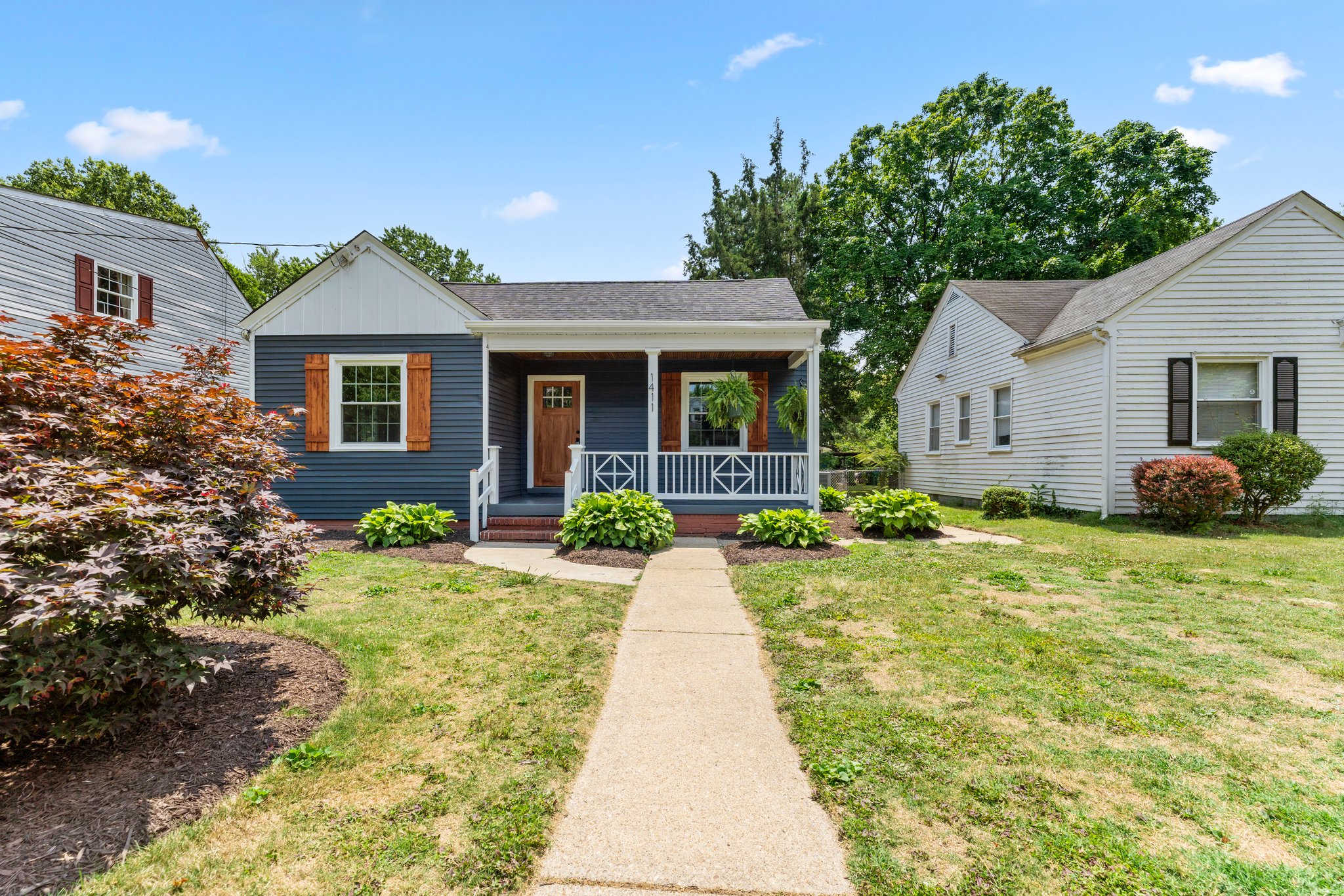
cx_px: 672
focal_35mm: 14
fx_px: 523
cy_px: 448
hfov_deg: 104.3
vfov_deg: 81.2
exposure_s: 1/640
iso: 100
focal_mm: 14
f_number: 7.1
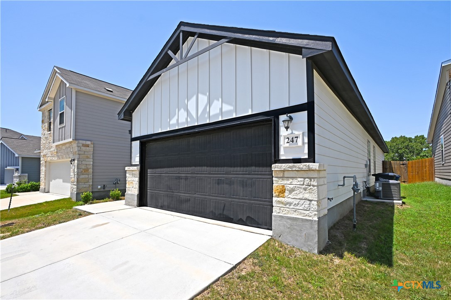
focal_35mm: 18
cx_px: 226
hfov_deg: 90.0
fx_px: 225
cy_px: 150
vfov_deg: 67.3
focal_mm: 12
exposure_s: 1/250
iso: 64
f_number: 8
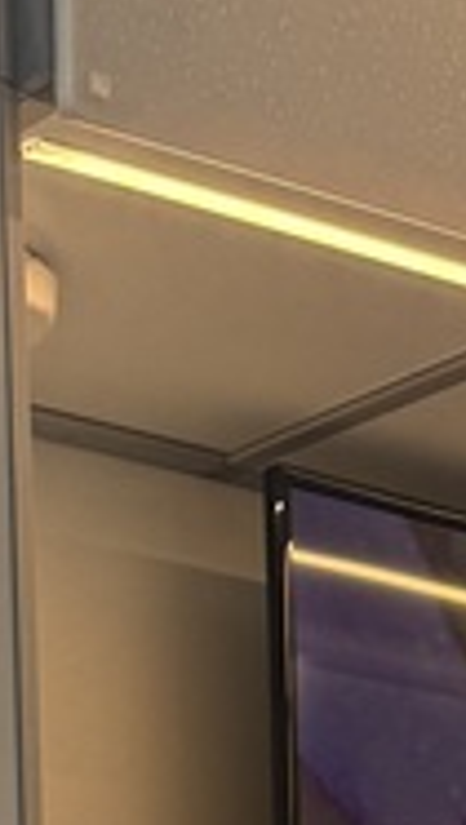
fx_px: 3155
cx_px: -1016
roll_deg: -0.3
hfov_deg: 7.3
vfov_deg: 13.7
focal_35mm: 144
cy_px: 1379
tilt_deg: +4.9
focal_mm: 6.76
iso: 80
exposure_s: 1/416
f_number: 1.78
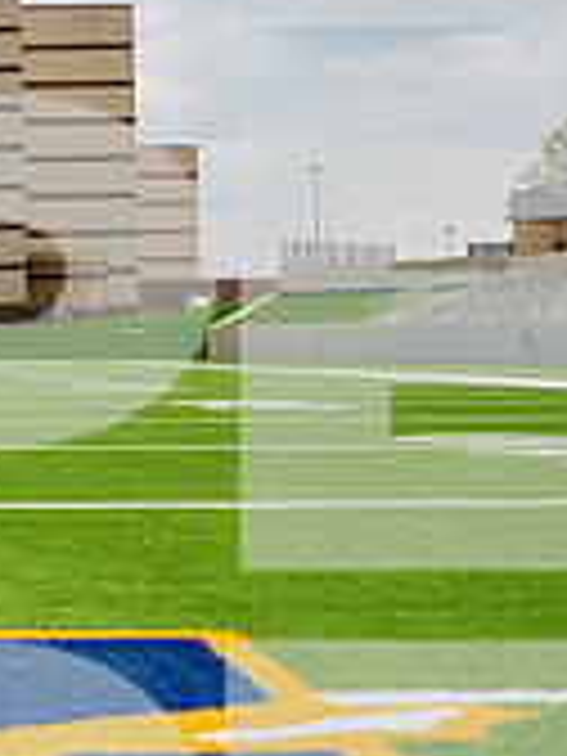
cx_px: -387
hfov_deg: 16.9
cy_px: 335
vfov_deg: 26.0
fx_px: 1638
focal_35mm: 75
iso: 100
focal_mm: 22
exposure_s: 1/250
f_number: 8
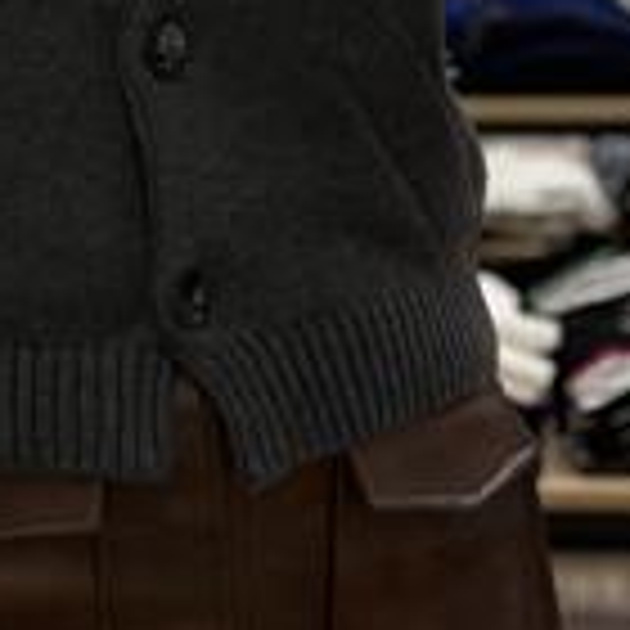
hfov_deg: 13.7
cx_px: -9
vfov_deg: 13.5
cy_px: -151
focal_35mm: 125
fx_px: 2574
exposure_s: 1/50
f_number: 1.78
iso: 160
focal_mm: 6.86
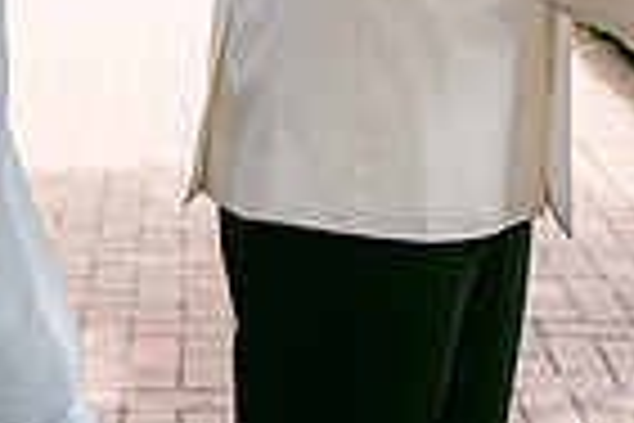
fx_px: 2025
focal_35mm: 115
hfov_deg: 17.7
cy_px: -333
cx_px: 148
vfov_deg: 11.1
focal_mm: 28
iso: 100
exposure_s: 1/1250
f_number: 2.8
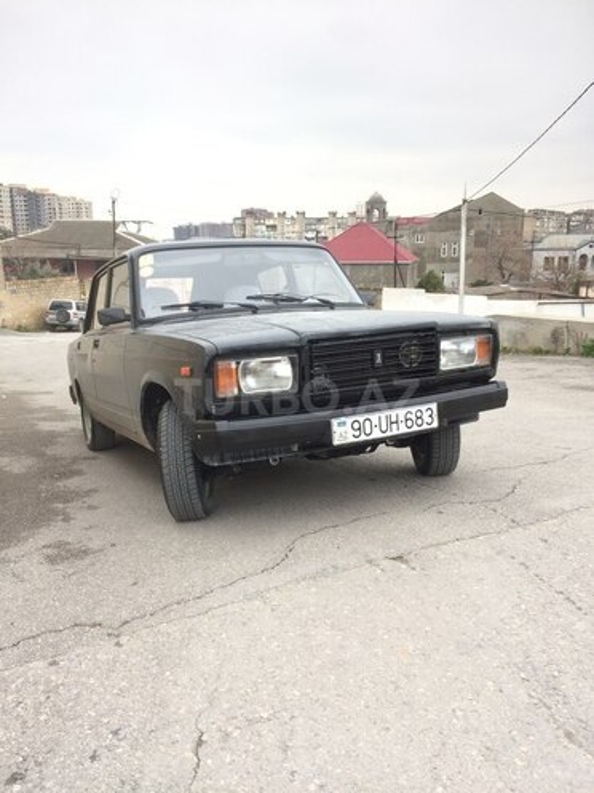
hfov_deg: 48.2
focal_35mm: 29
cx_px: 297
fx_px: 664
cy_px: 396
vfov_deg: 61.7
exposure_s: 1/234
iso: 32
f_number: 2.2
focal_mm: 4.15
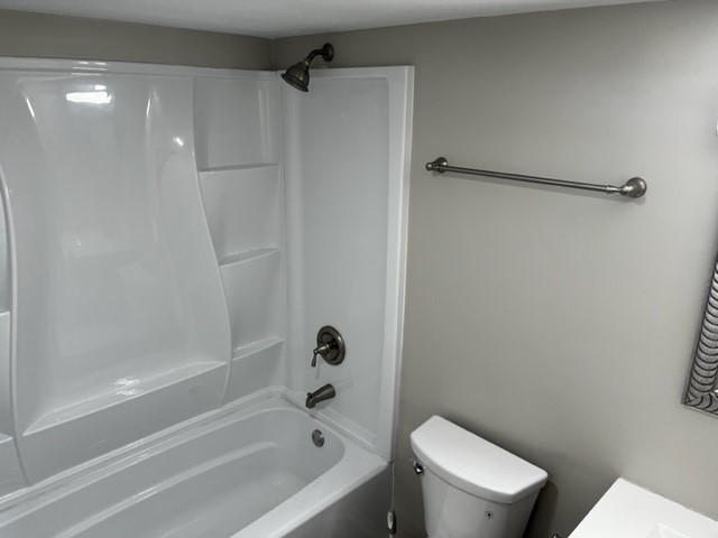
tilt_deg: -18.1
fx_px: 539
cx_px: 359
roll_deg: -1.3
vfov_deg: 53.1
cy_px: 269
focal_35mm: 26
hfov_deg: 67.3
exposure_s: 1/132
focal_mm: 5.1
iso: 64
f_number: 1.6
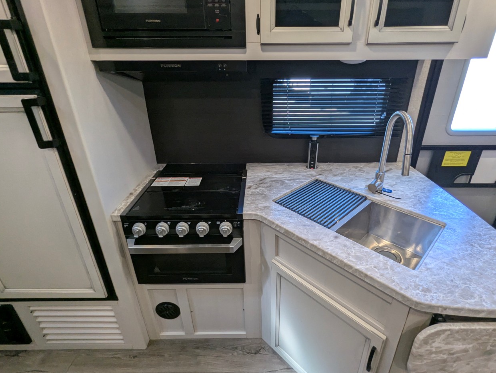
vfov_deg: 71.6
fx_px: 258
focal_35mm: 18
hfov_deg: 87.6
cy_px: 176
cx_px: 263
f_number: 2.2
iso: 127
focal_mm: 2.35
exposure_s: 1/78.4
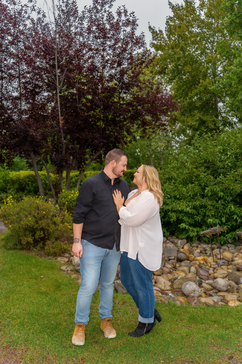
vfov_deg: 65.5
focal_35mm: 28
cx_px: 121
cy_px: 182
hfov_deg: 46.4
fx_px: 282
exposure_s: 1/320
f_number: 2.8
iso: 200
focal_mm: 28
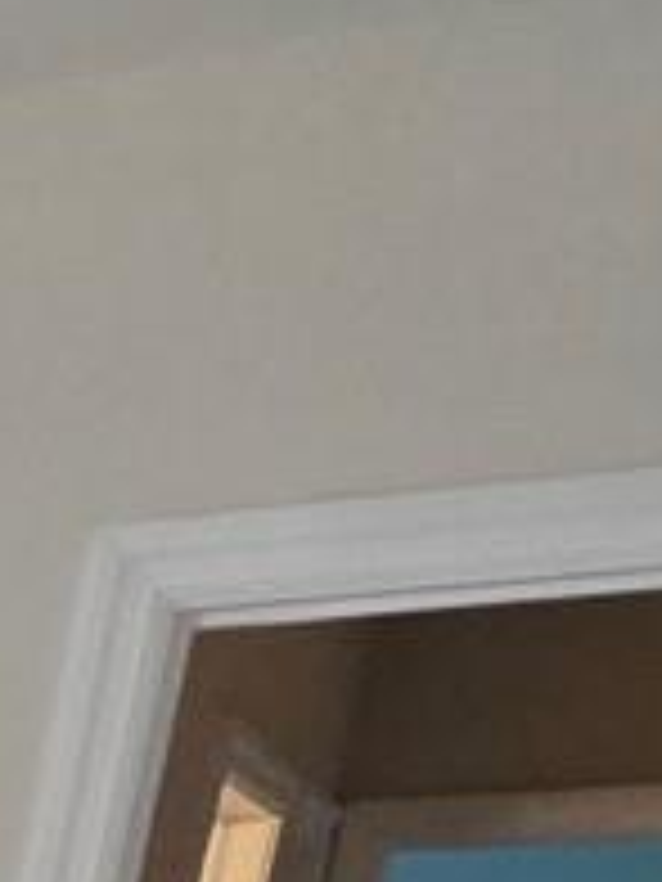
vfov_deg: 13.2
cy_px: 2196
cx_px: -2031
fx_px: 2703
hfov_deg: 8.0
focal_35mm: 106
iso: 125
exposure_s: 1/60
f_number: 2.2
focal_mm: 2.2
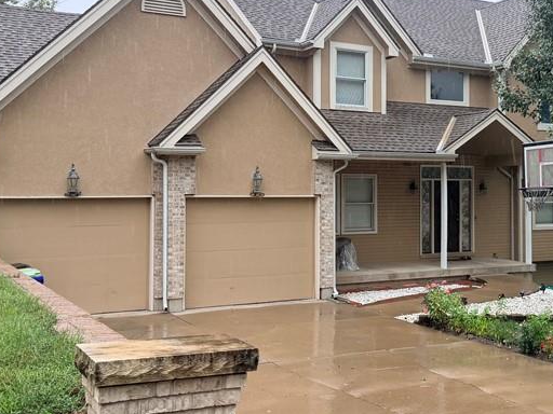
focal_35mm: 48
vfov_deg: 30.2
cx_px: 403
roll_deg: +0.6
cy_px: 176
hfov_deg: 38.8
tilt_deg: +1.1
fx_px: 767
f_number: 1.78
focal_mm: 6.76
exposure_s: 1/194
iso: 125
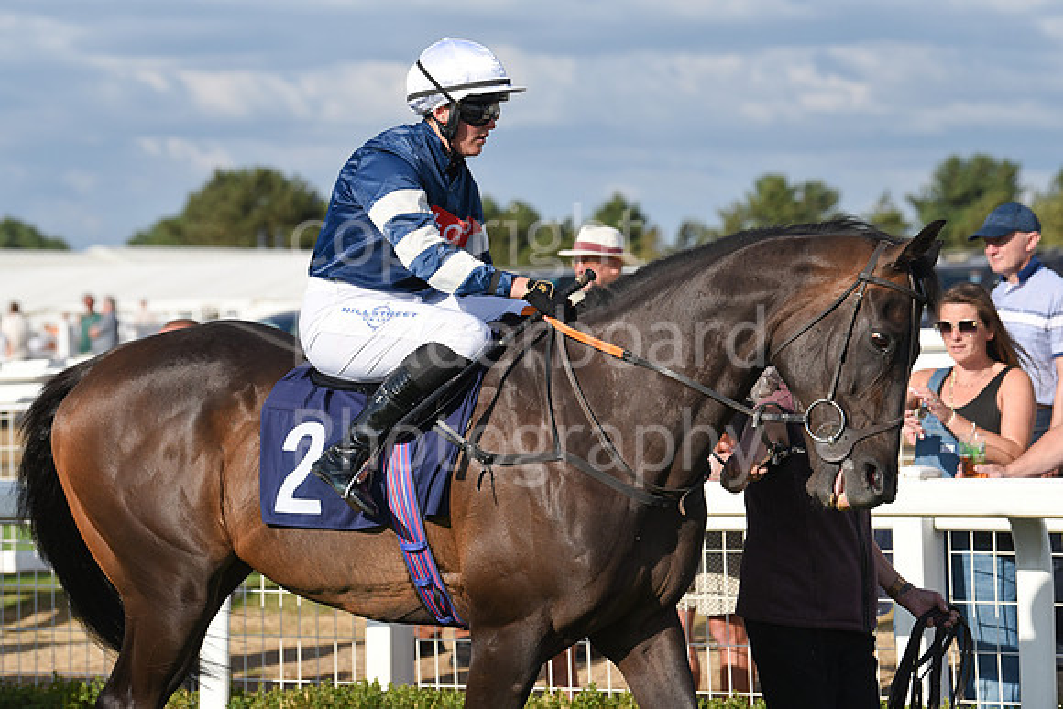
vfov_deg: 9.5
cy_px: 354
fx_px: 4282
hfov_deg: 14.2
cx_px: 532
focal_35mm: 145
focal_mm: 145
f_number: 5.6
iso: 500
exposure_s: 1/3200
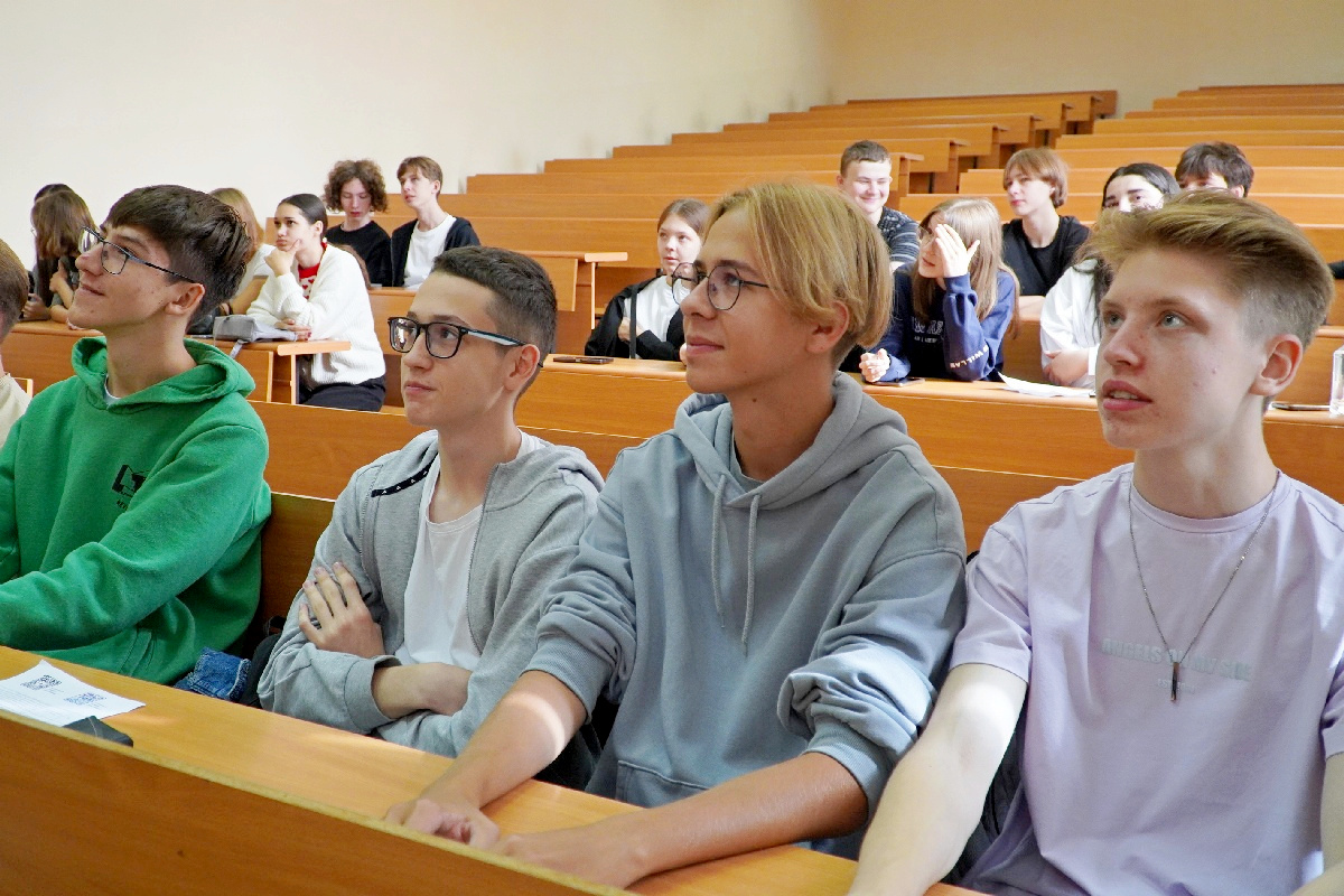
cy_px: 448
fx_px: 1232
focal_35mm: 33
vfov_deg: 40.0
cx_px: 672
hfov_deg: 57.2
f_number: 4
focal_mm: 22
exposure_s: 1/160
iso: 1250
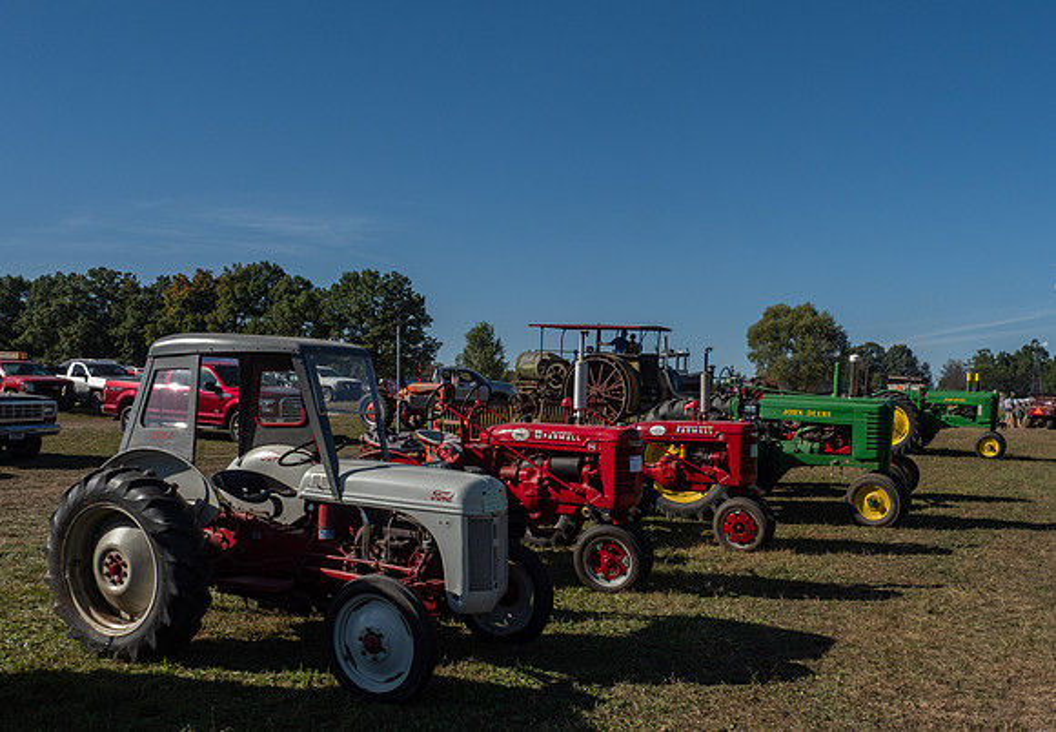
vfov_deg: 42.6
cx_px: 625
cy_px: 455
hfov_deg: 58.7
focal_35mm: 31
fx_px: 932
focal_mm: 12
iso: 200
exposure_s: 1/800
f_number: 7.1
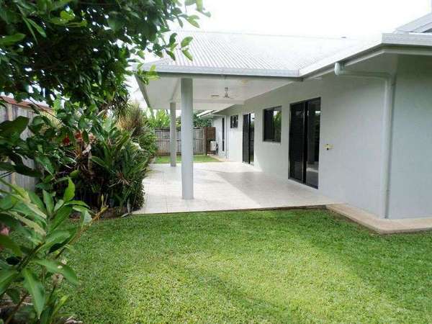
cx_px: 216
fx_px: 312
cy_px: 162
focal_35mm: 25
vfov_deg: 54.9
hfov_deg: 69.4
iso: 80
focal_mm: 4.5
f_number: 2.5
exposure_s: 1/350
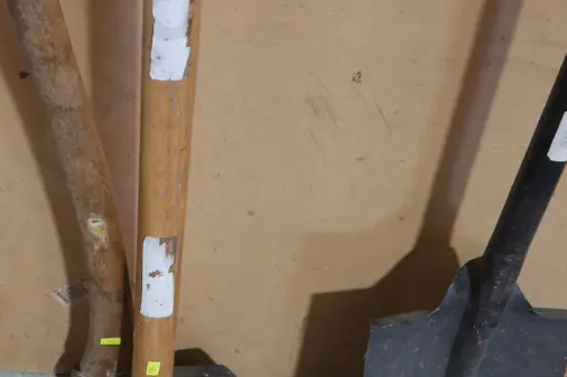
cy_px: 51
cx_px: 138
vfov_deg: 22.5
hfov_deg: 33.2
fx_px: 929
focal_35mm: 59
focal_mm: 14
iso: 640
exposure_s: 1/60
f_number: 3.5
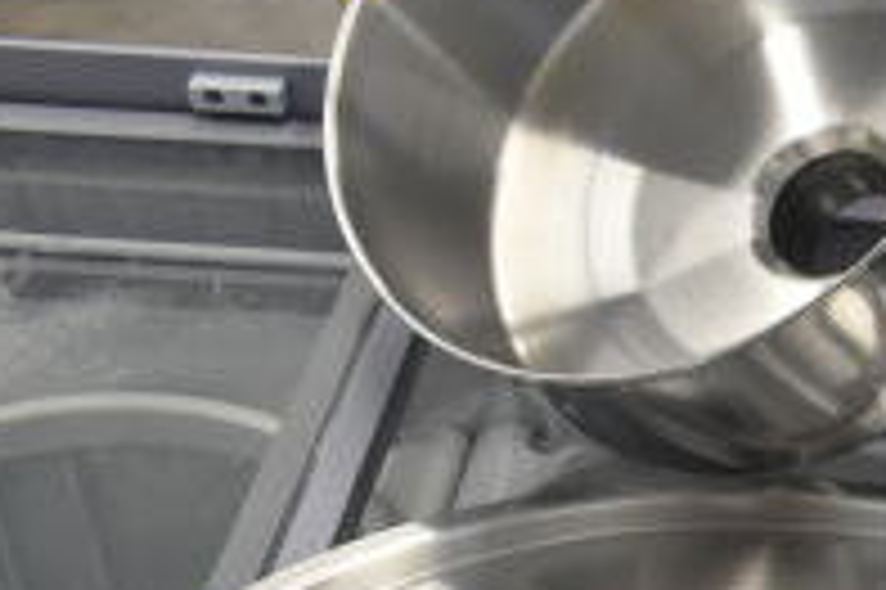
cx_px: 1273
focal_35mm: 93
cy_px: 741
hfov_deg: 19.5
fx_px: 2287
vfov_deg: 14.2
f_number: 5.6
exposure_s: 1/125
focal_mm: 20
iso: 1600
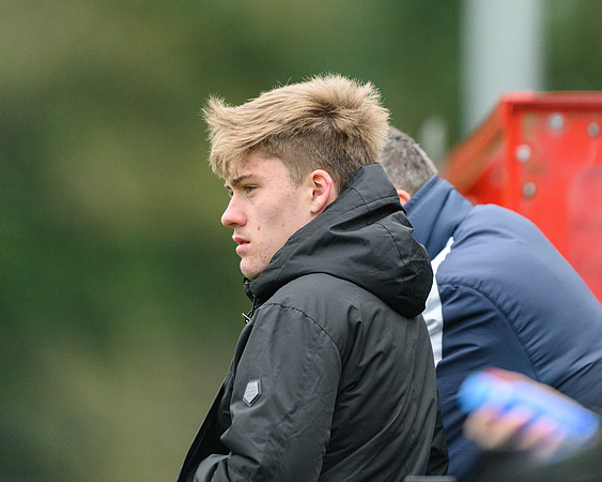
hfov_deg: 3.4
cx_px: 356
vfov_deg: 2.7
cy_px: 177
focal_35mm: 571
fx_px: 10174
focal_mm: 400
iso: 4000
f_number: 2.8
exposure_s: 1/2000
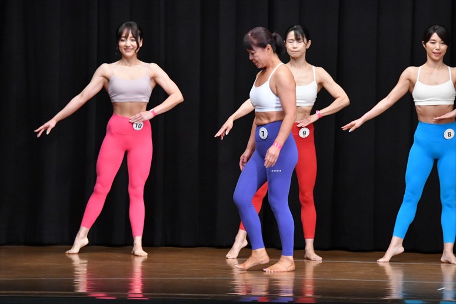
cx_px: 228
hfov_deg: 8.1
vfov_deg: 5.4
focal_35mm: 255
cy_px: 152
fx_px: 3228
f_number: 5.6
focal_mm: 170
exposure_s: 1/400
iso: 8000
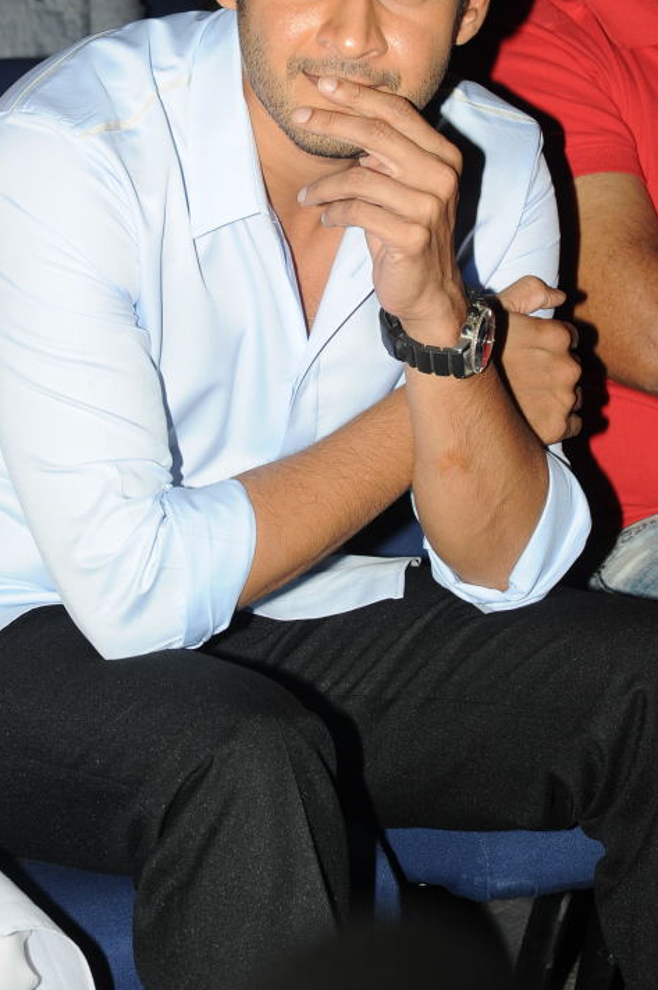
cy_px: 291
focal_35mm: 144
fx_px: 3953
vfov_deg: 14.2
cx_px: 303
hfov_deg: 9.5
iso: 500
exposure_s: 1/125
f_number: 10
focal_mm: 100
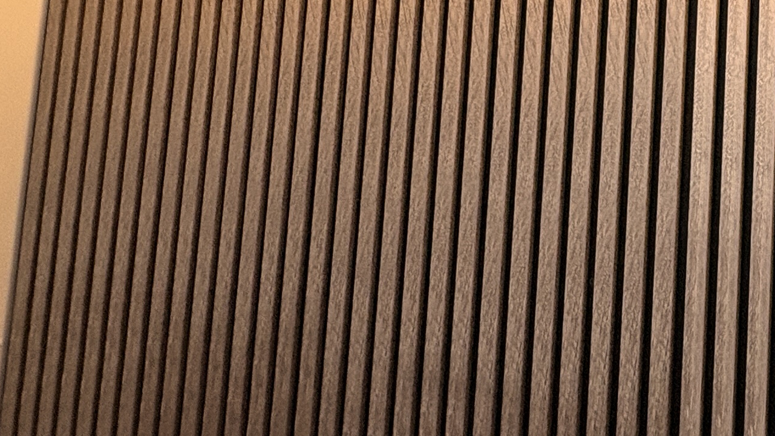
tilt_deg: +7.1
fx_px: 987
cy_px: -211
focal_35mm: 48
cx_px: 752
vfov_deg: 21.2
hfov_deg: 38.7
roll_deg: -1.6
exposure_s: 1/88
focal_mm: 2.22
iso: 250
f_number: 2.2
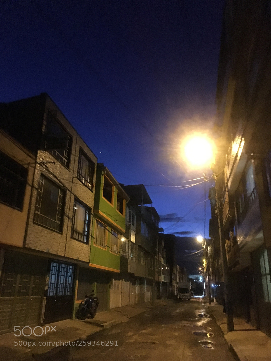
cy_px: 180
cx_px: 136
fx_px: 303
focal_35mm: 29
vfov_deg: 61.7
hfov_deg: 48.2
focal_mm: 4.15
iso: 1000
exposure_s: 1/15
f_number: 2.2
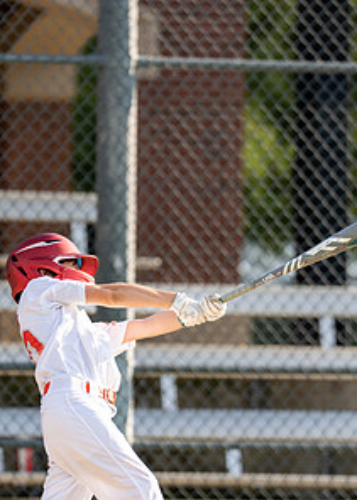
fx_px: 7874
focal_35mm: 554
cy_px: 329
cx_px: 142
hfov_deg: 2.6
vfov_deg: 3.6
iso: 400
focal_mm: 200
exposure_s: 1/4000
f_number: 2.8
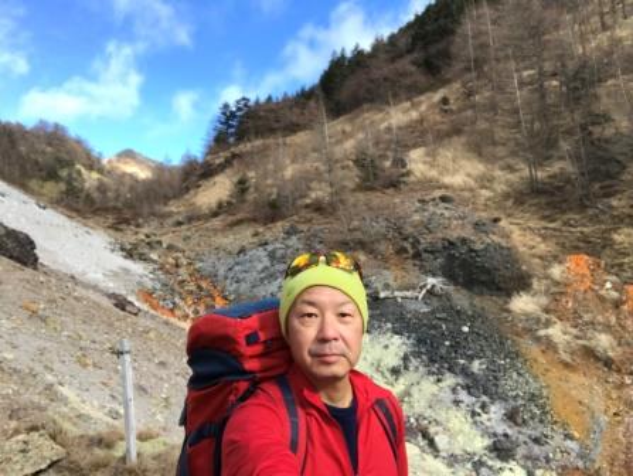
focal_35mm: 32
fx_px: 586
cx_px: 316
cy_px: 238
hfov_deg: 56.8
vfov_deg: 44.2
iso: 25
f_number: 2.2
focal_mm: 2.87
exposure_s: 1/399
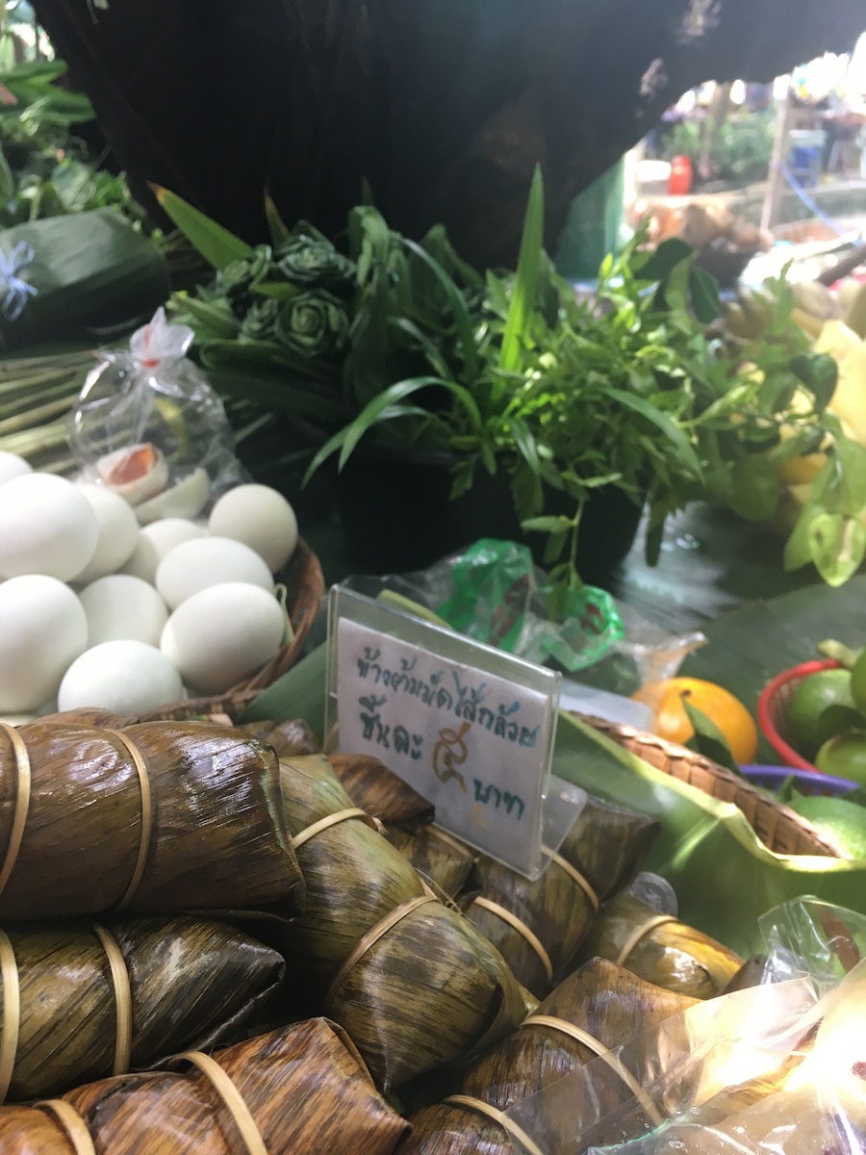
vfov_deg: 61.7
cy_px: 578
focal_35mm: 29
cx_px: 433
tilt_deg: -25.5
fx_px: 967
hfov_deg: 48.2
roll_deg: -0.7
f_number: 2.2
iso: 32
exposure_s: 1/33
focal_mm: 4.15
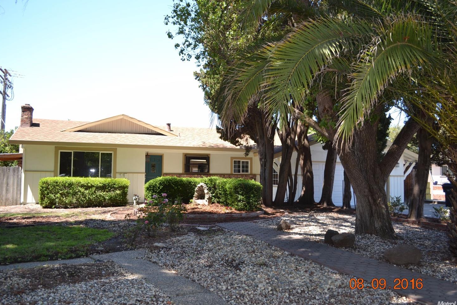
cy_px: 150
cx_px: 233
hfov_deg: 60.3
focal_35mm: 31
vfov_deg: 42.3
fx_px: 393
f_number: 4.5
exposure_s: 1/200
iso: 100
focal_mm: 20
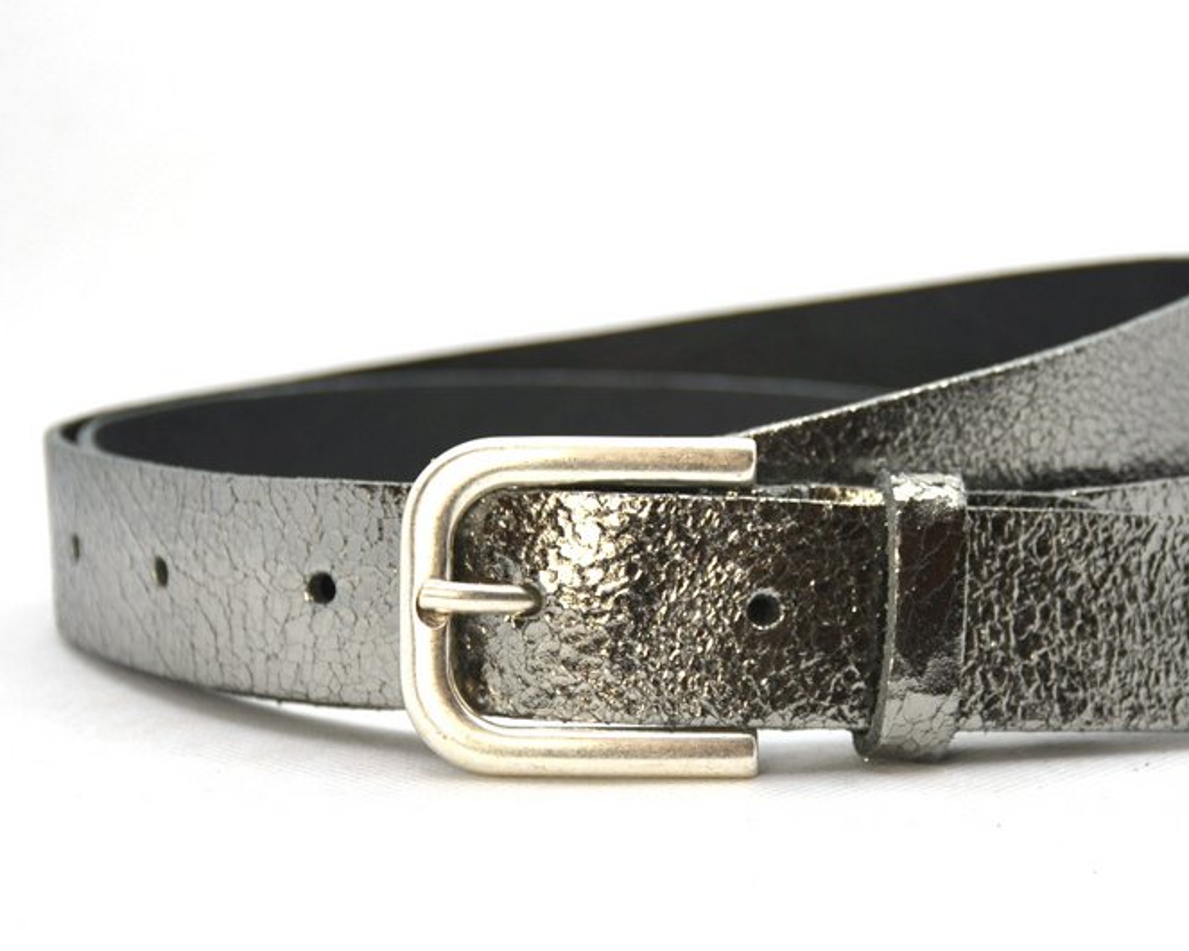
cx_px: 703
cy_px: 477
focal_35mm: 68
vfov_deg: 22.5
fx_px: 2392
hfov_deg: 27.9
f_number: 4.5
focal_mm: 40
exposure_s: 1/80
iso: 100
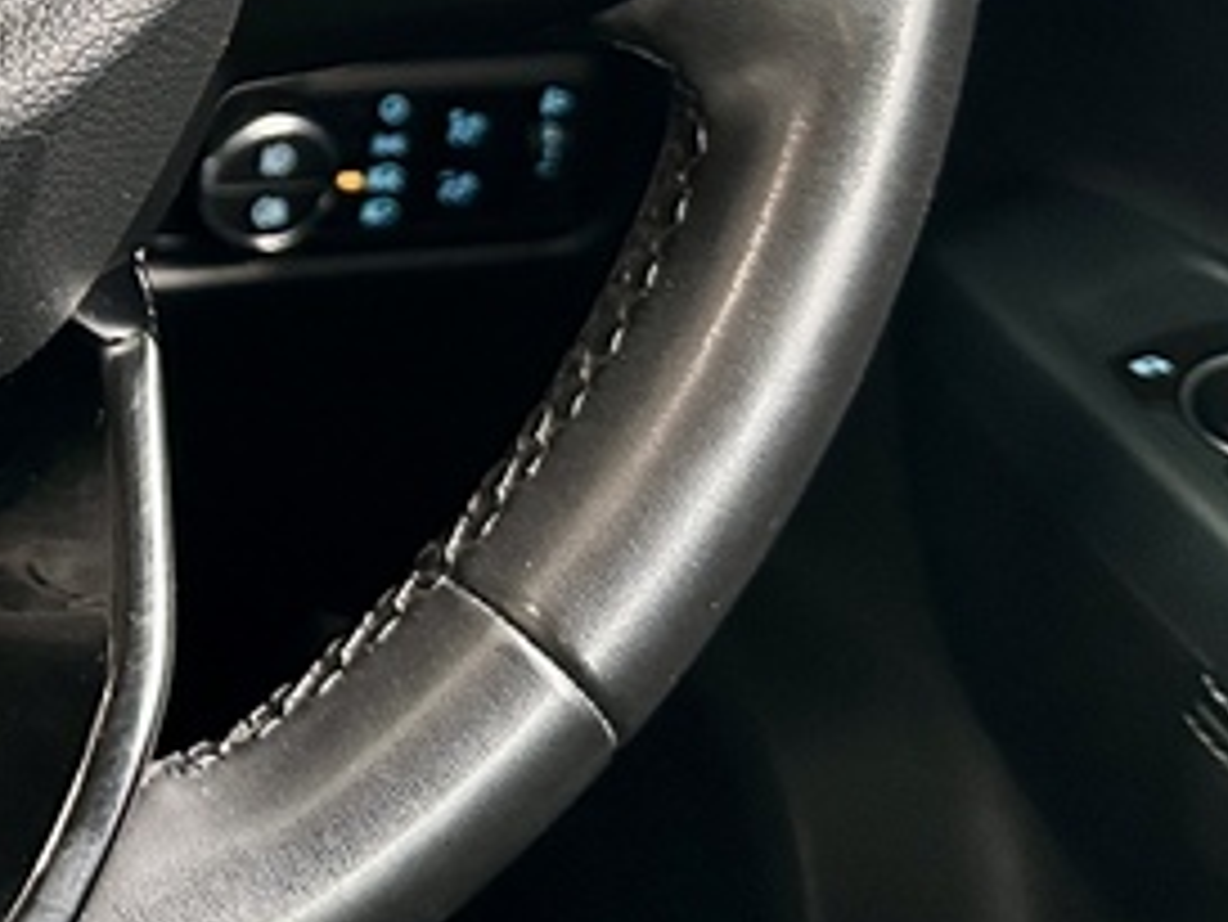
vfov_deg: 15.5
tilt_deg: -18.2
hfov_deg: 19.9
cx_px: -378
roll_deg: -5.6
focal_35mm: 90
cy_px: -333
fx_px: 3194
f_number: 1.78
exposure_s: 1/50
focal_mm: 6.86
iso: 640
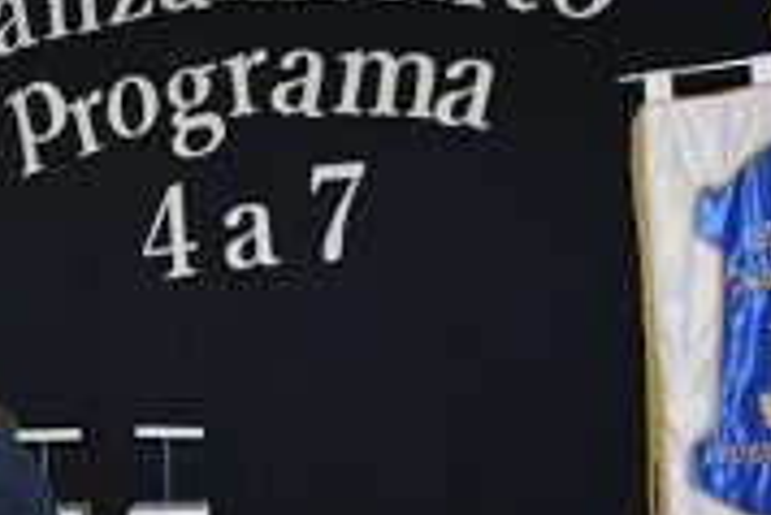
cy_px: 452
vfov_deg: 18.2
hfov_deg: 26.3
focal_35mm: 74
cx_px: 65
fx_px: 1586
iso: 3200
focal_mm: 22
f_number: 3.5
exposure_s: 1/60
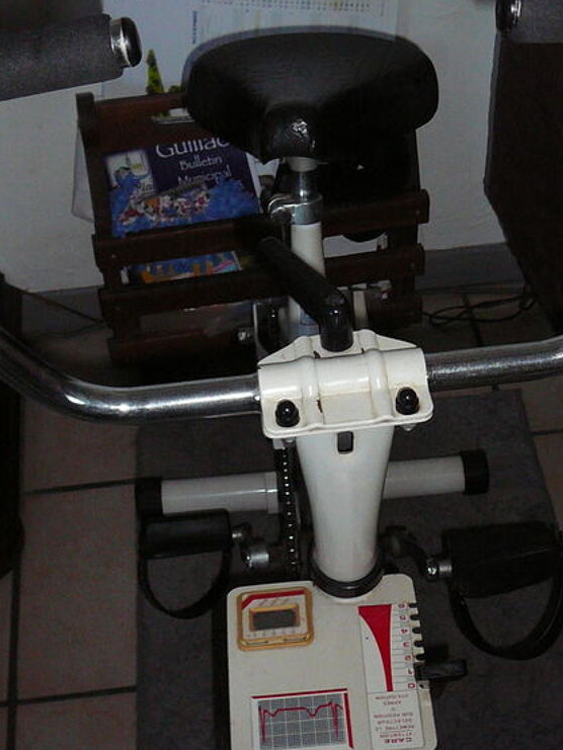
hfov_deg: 23.2
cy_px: 344
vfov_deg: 30.7
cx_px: 359
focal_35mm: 63
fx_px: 1366
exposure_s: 1/30
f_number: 2.8
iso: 200
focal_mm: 5.2
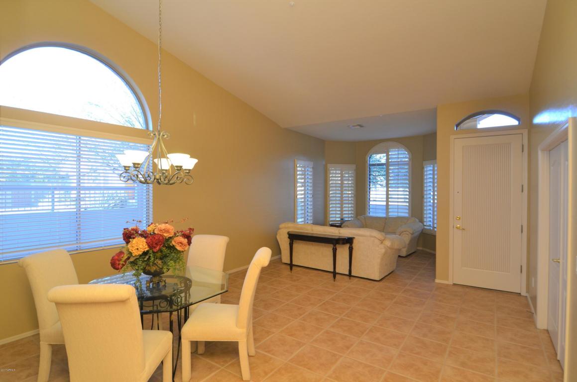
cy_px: 191
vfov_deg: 63.0
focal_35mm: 20
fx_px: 312
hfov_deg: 85.5
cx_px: 288
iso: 320
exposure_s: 1/60
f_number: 4
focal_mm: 13
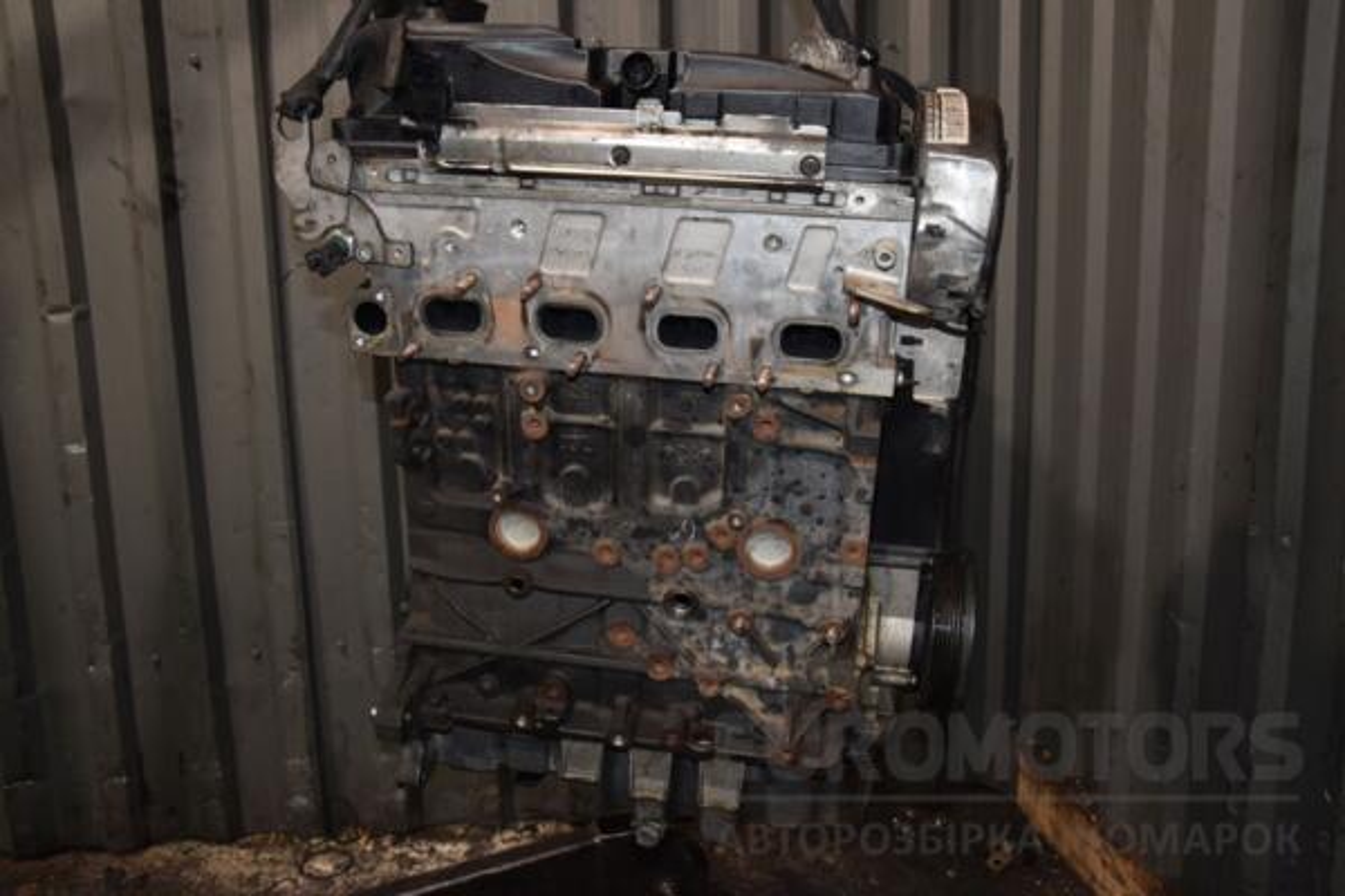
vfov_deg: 41.7
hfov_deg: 59.5
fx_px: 1177
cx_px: 672
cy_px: 448
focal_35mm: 32
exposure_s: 1/60
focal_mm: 21
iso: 800
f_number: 5
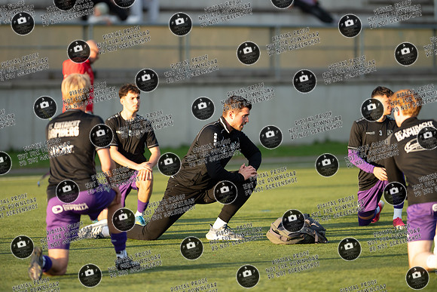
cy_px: 146
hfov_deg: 6.9
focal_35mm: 300
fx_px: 3642
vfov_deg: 4.6
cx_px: 218
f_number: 3.5
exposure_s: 1/1250
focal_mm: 300
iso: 900
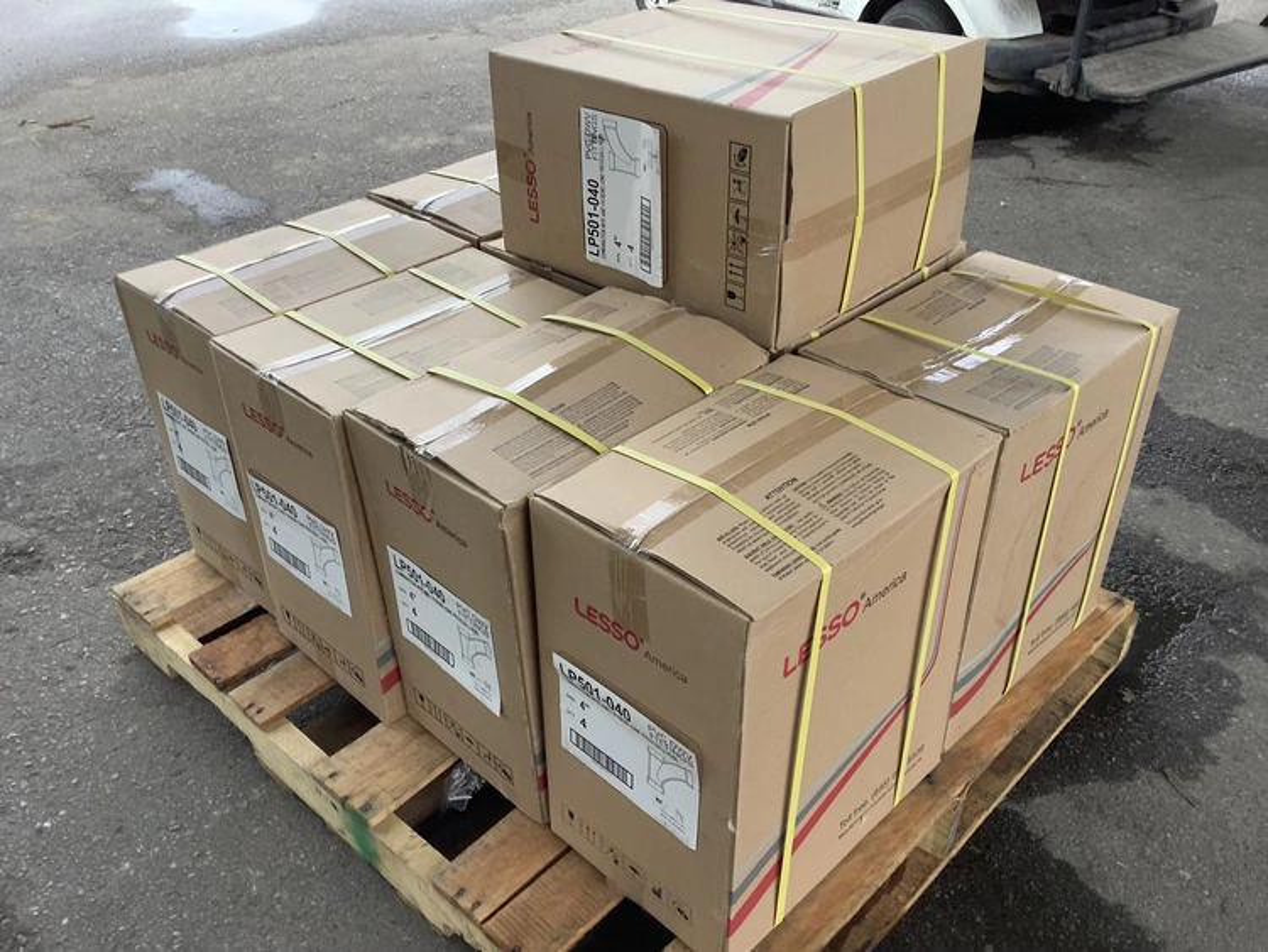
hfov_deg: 58.3
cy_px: 476
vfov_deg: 45.5
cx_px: 634
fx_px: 1136
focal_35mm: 31
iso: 40
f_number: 2.4
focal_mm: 3.3
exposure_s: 1/120
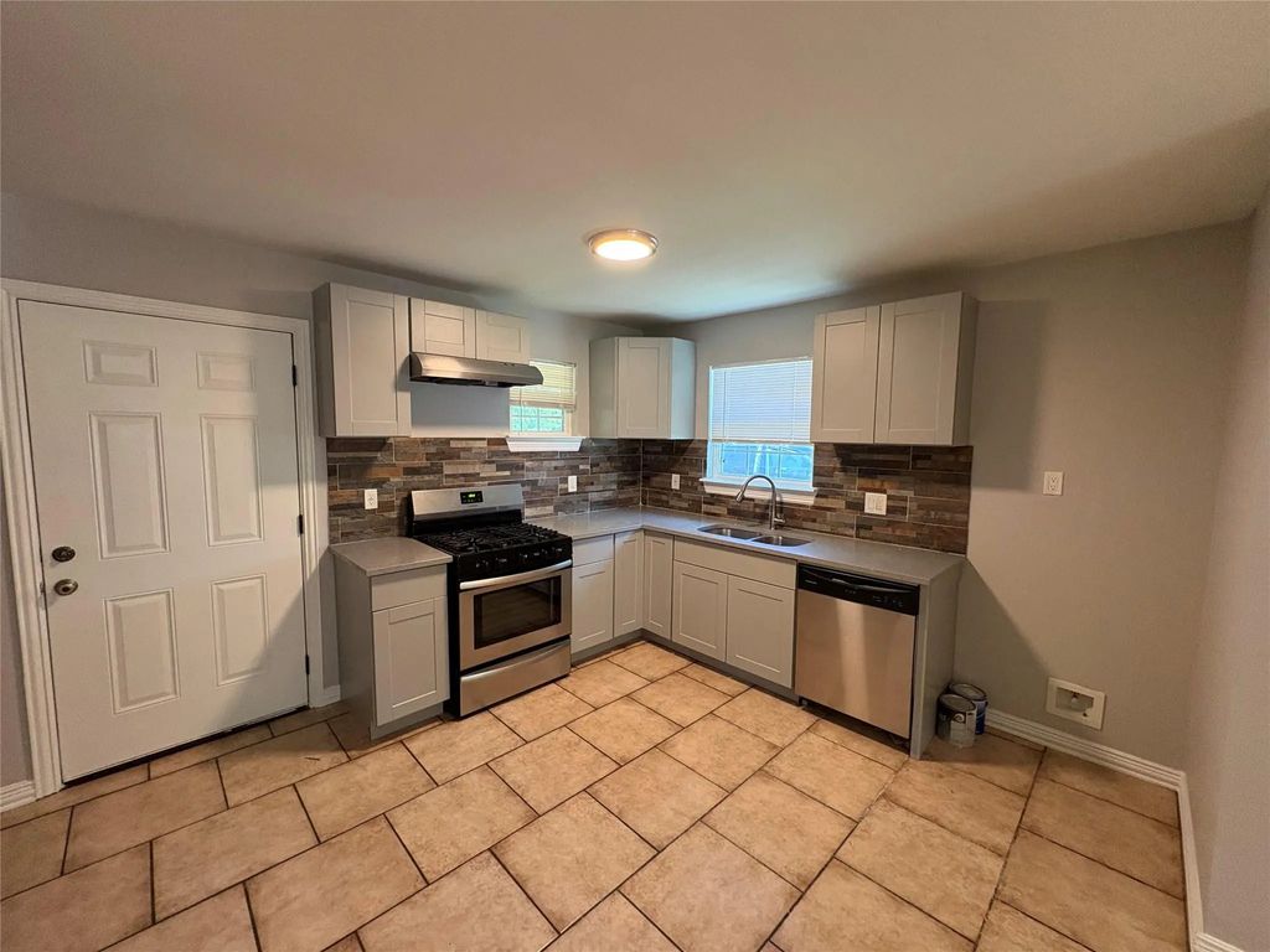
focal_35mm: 14
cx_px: 635
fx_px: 514
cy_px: 476
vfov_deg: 85.7
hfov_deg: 102.1
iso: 320
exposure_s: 1/60
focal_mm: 2.22
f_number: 2.2
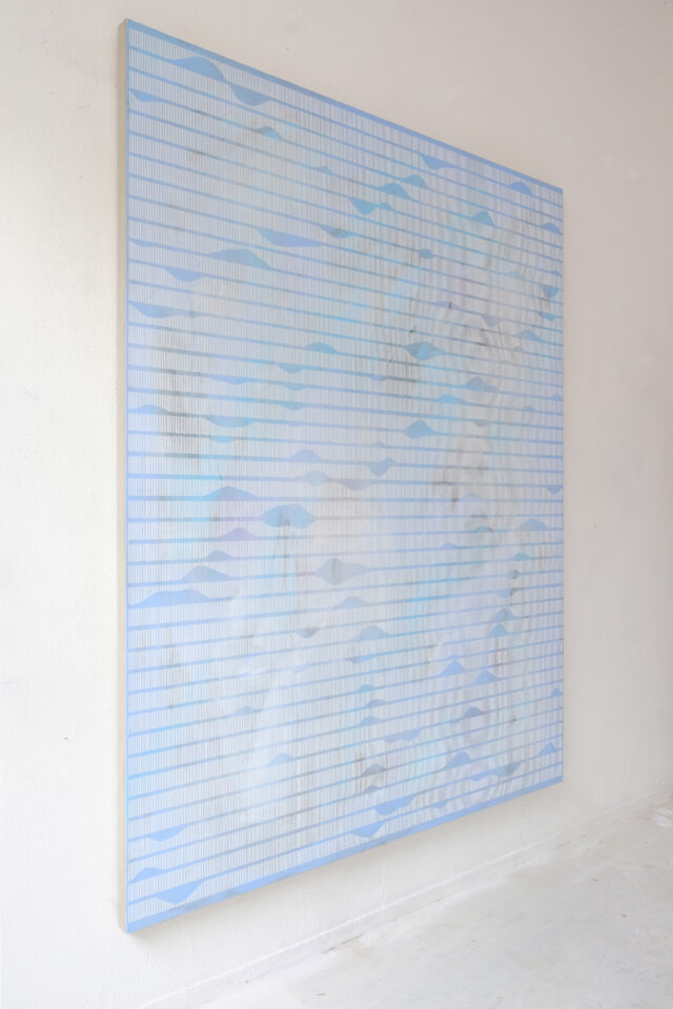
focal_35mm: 49
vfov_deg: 40.3
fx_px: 1374
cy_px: 504
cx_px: 336
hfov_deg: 27.5
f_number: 8
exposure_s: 1/2.5
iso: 200
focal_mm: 32.9
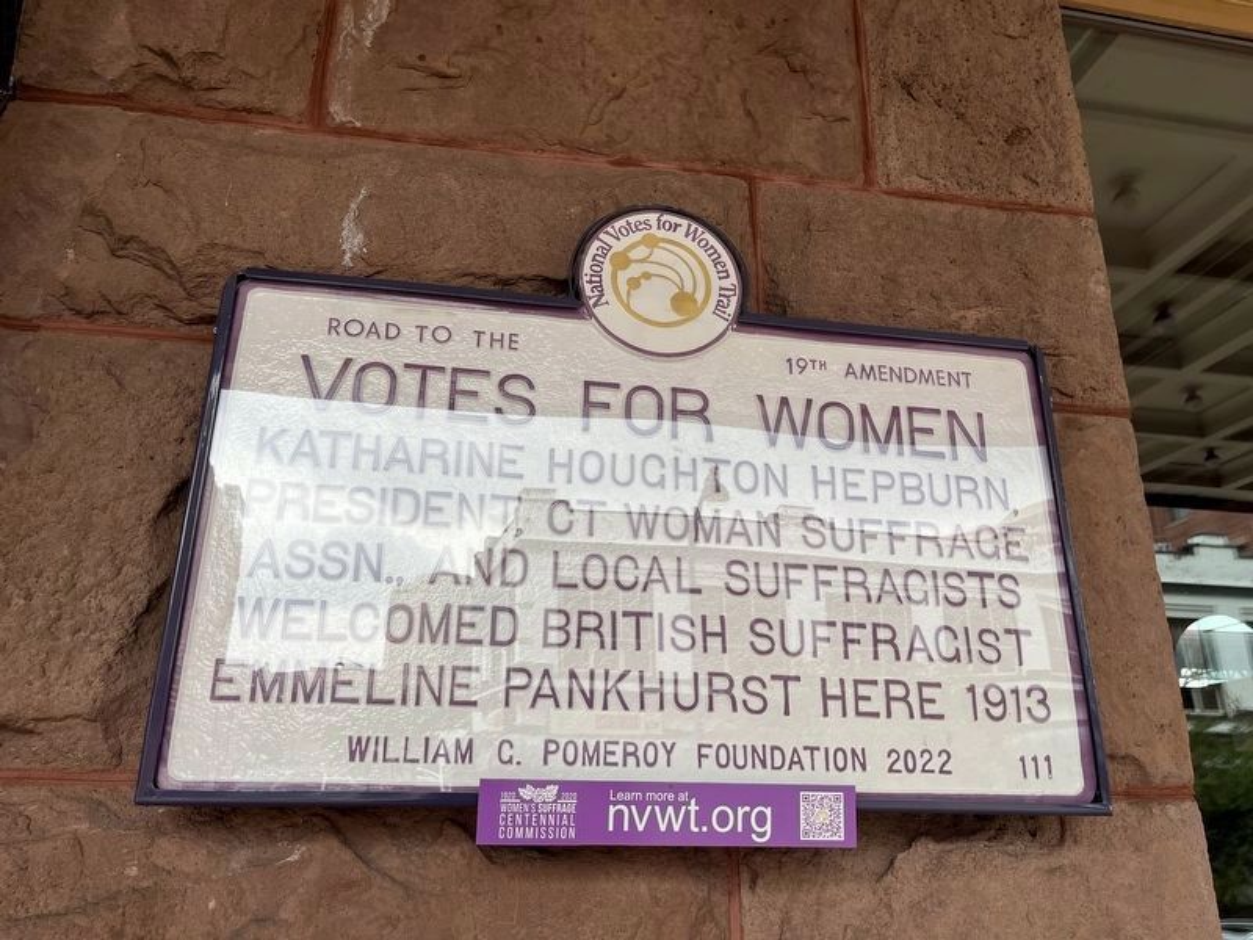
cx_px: 626
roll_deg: +0.3
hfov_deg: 67.3
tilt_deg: +20.1
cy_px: 470
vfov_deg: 53.1
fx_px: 941
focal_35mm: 26
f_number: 1.6
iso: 50
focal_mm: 5.1
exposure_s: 1/334
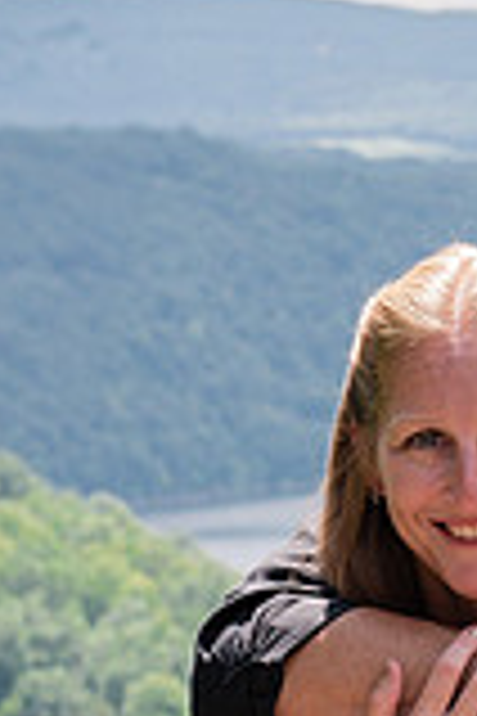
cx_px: 789
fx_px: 5883
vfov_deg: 7.0
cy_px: 482
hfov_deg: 4.6
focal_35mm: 296
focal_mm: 70
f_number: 8
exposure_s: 1/400
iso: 500
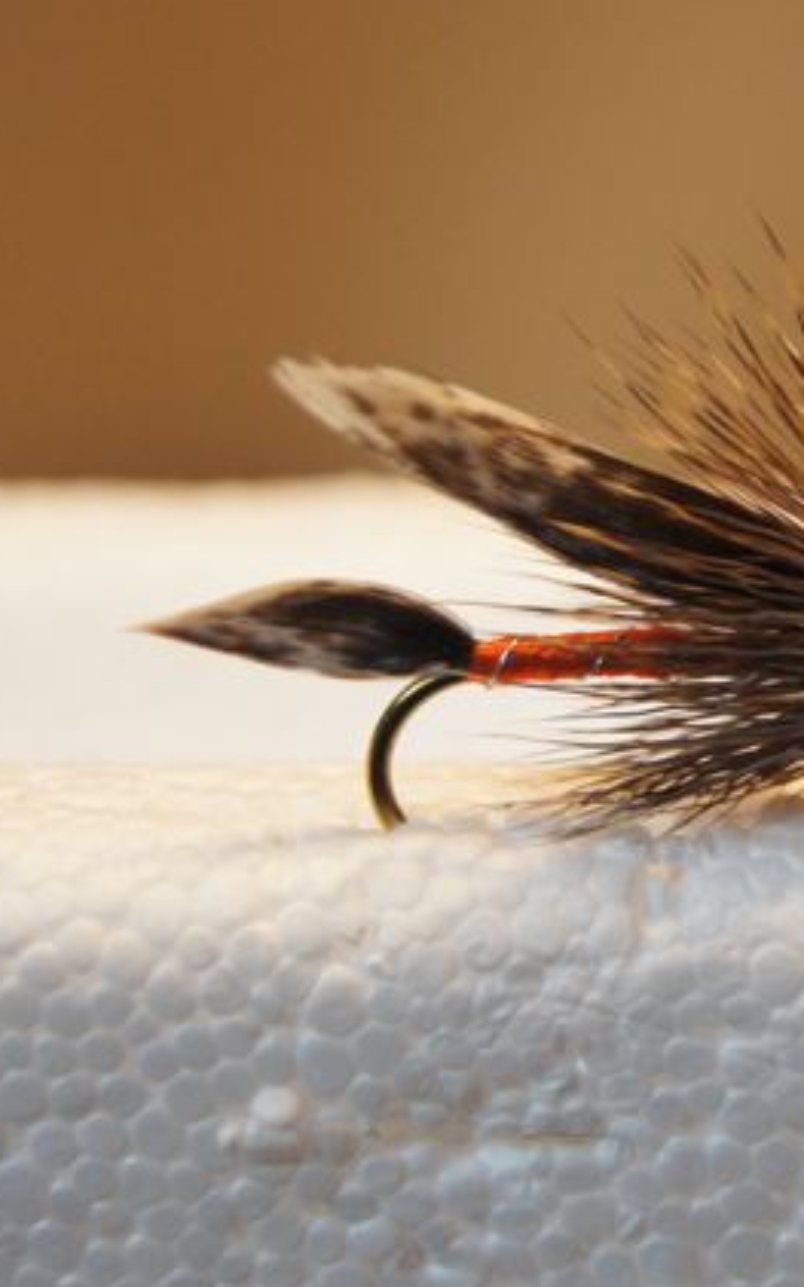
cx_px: 932
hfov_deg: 10.1
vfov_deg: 16.3
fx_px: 4481
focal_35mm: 128
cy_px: 648
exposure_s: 1/60
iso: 1600
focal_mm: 55
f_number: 5.6
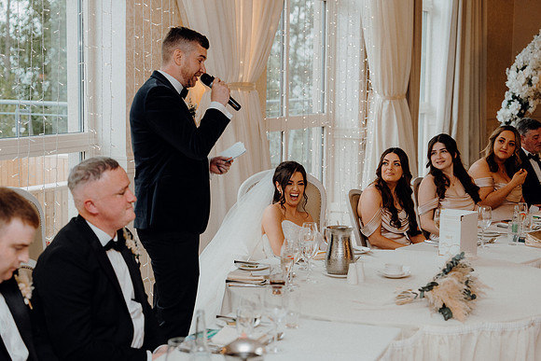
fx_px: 1052
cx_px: 270
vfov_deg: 19.5
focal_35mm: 70
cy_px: 180
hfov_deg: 28.8
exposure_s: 1/160
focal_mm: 70
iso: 800
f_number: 3.5
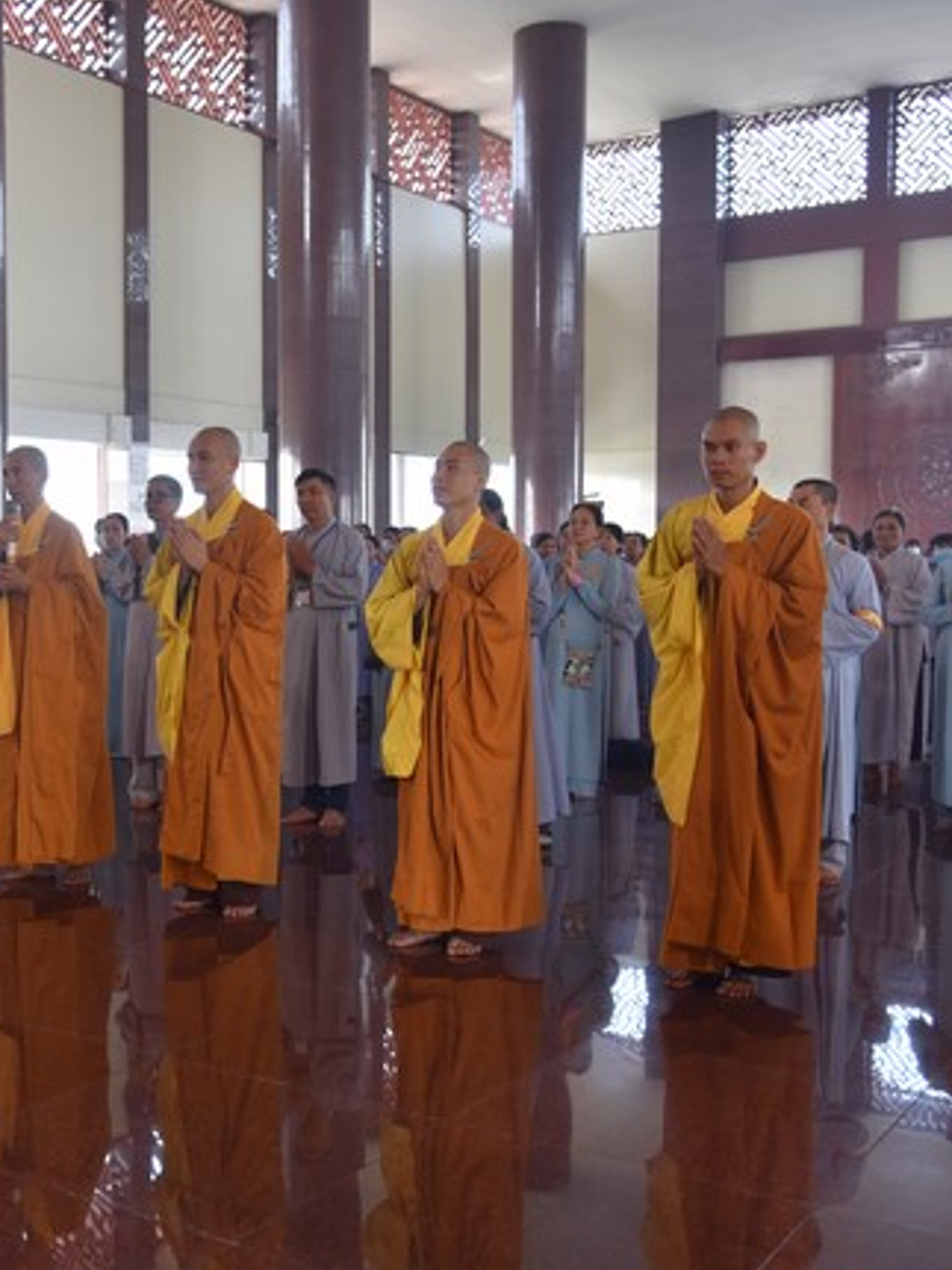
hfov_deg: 31.4
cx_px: 206
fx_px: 1651
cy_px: 636
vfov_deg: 42.1
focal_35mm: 45
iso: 400
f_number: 4
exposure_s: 1/60
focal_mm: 31
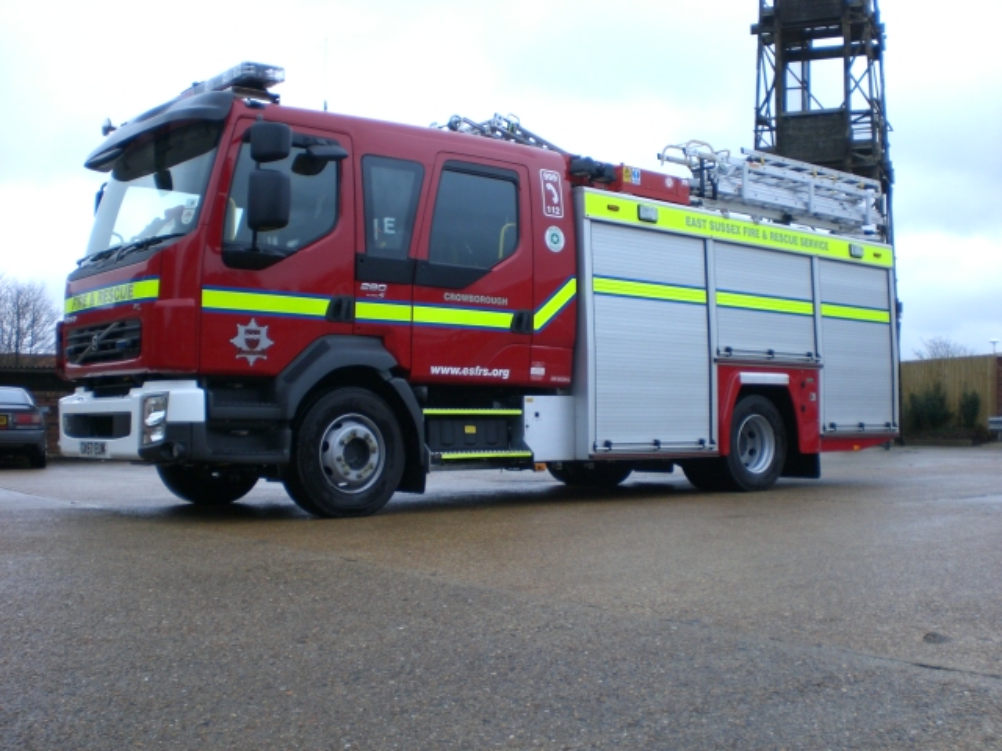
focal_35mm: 38
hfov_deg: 49.0
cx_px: 501
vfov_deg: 37.7
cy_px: 376
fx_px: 1100
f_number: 3.1
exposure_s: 1/250
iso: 100
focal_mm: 6.3
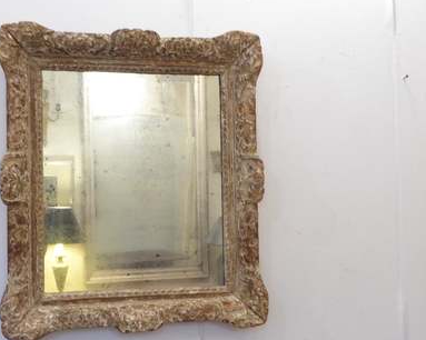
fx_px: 655
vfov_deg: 29.1
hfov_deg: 35.9
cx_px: 175
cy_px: 191
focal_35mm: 52
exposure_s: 1/13
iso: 400
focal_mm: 5.8
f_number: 3.6
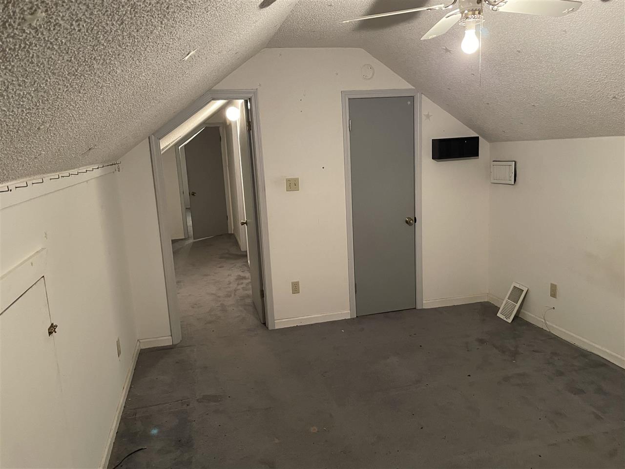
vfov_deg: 53.1
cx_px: 312
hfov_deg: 67.3
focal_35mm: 26
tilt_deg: -9.1
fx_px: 469
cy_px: 234
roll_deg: +3.3
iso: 500
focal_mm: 4.2
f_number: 1.6
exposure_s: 1/40
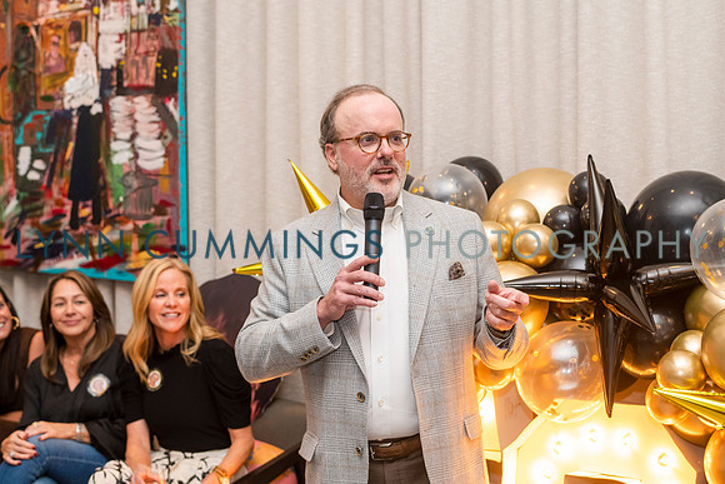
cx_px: 378
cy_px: 231
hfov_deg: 33.0
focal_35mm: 61
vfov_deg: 22.4
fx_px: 1222
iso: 1250
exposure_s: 1/125
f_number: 4
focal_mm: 58
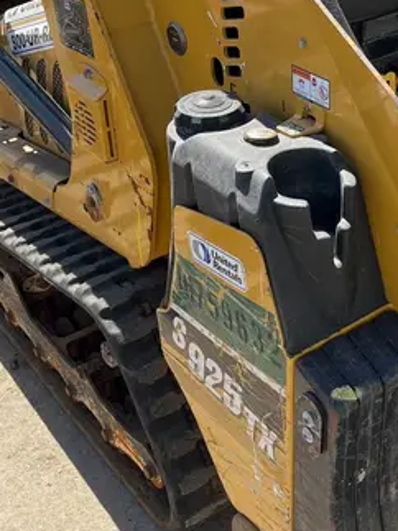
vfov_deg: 32.0
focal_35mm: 59
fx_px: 905
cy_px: 124
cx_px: 281
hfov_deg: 24.6
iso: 50
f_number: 1.6
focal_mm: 5.1
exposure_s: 1/1802
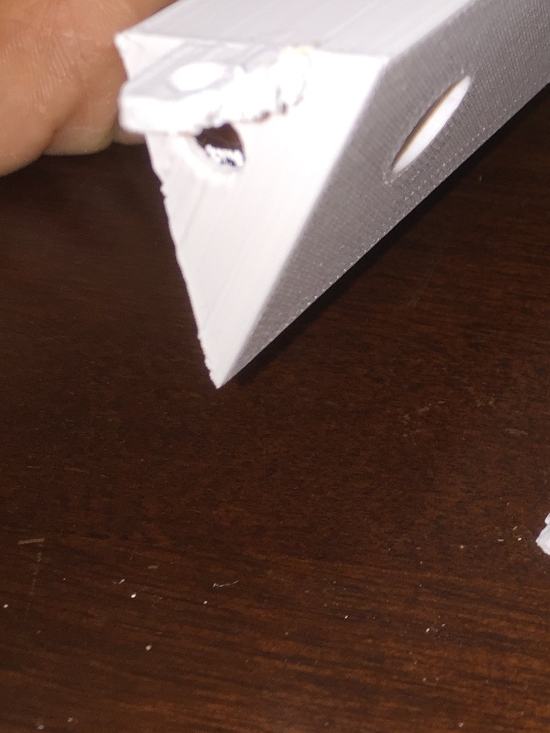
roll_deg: -0.1
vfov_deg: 26.8
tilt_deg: -30.3
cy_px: 132
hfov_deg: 19.5
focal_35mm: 71
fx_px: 1504
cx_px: 662
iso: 32
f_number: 2.2
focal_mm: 4.15
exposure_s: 1/148
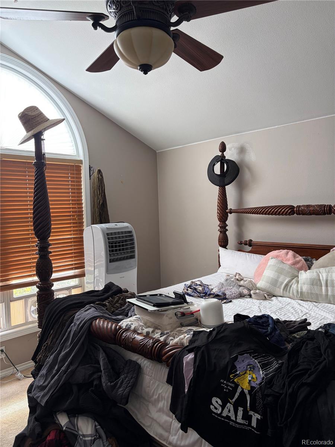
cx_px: 168
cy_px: 224
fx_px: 335
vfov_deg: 67.3
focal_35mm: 26
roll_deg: +2.1
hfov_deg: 53.1
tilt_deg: -4.3
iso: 80
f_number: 1.6
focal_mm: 5.96
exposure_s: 1/122
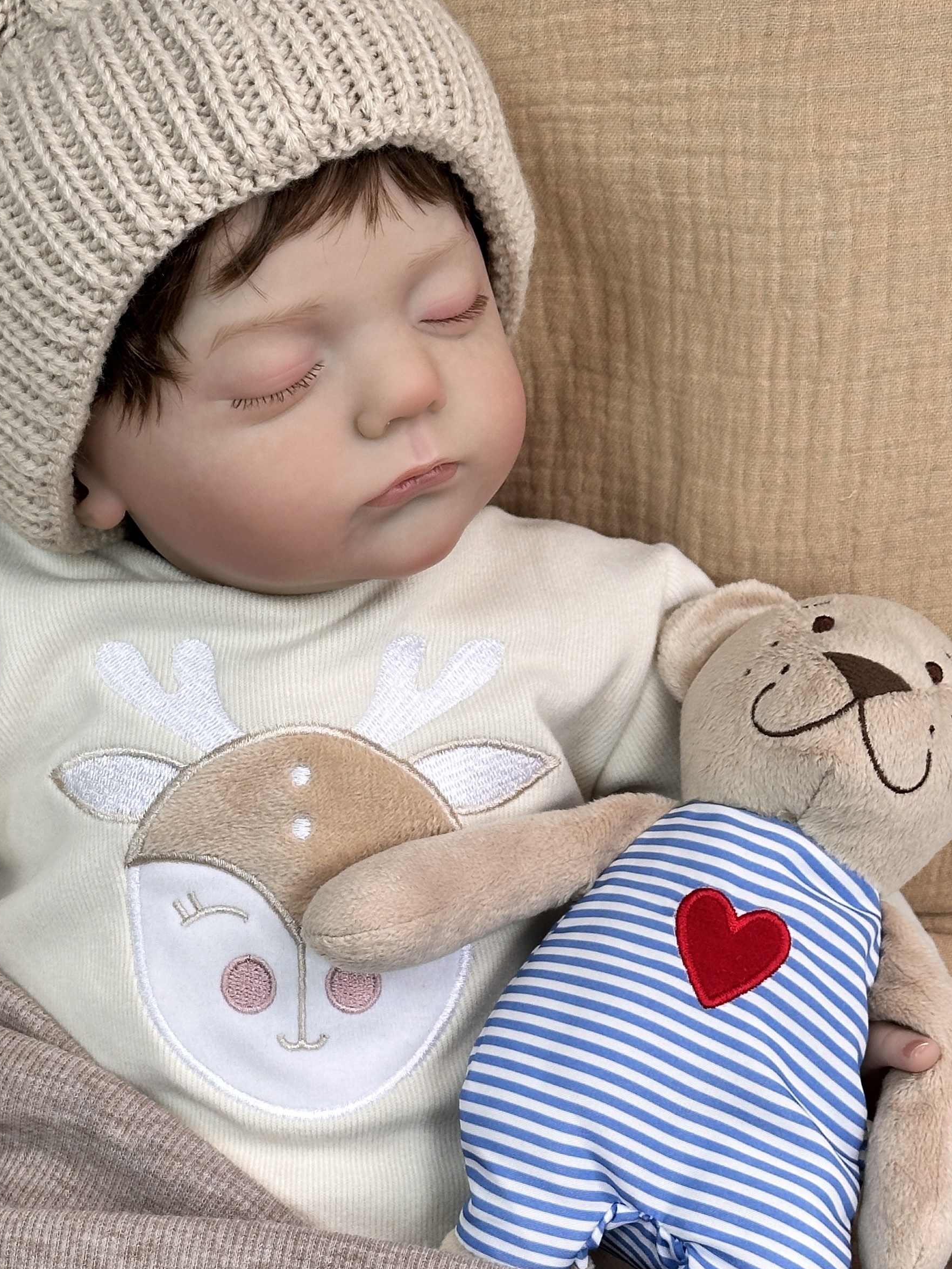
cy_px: 799
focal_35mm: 82
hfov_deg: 17.9
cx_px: 307
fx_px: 3007
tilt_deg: -73.6
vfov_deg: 23.8
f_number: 1.78
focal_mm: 6.86
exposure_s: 1/50
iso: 50
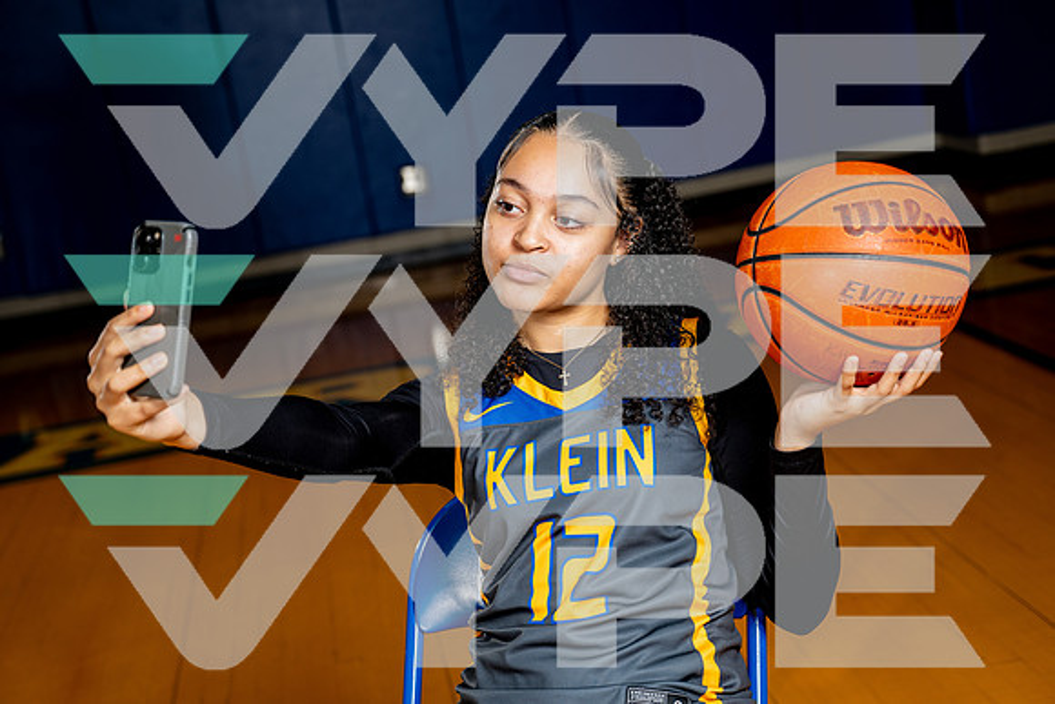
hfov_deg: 28.8
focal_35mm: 70
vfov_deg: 19.5
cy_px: 352
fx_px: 2052
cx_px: 528
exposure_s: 1/250
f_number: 4
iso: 160
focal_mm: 70
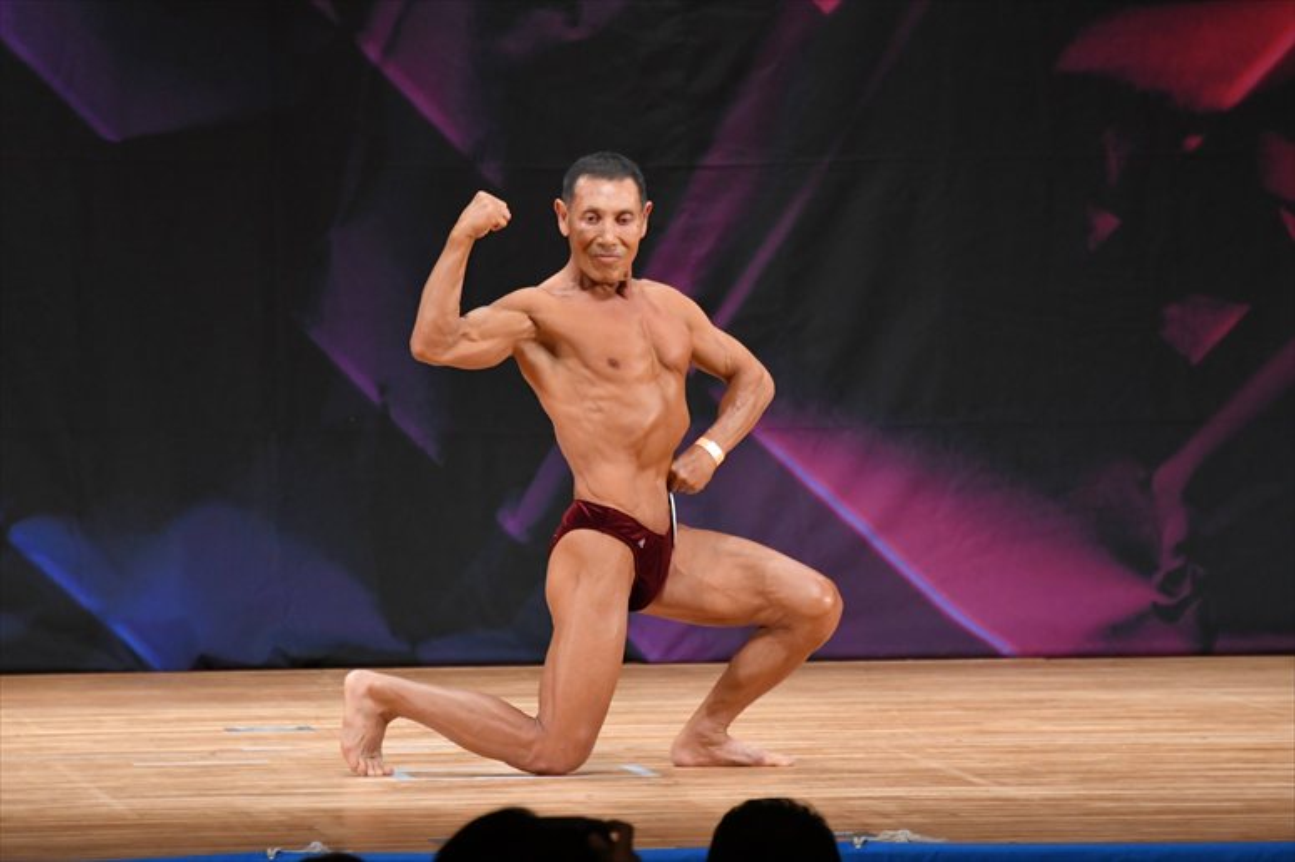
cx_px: 648
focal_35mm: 345
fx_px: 12405
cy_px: 431
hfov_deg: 6.0
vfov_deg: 4.0
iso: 3200
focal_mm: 230
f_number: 5.6
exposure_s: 1/400
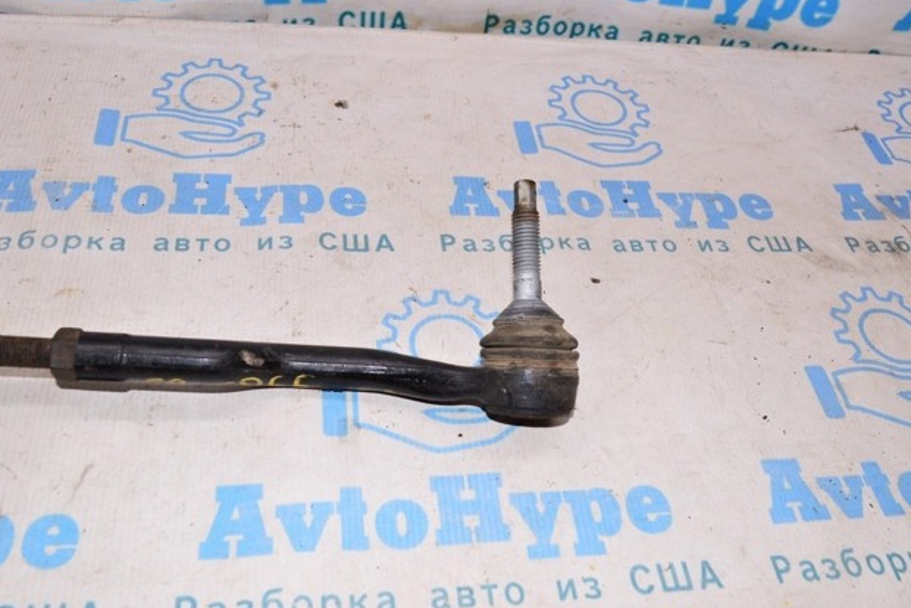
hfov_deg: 55.8
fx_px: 861
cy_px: 308
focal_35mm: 34
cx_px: 447
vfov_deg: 38.9
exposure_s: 1/200
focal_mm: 22
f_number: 8
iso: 1600
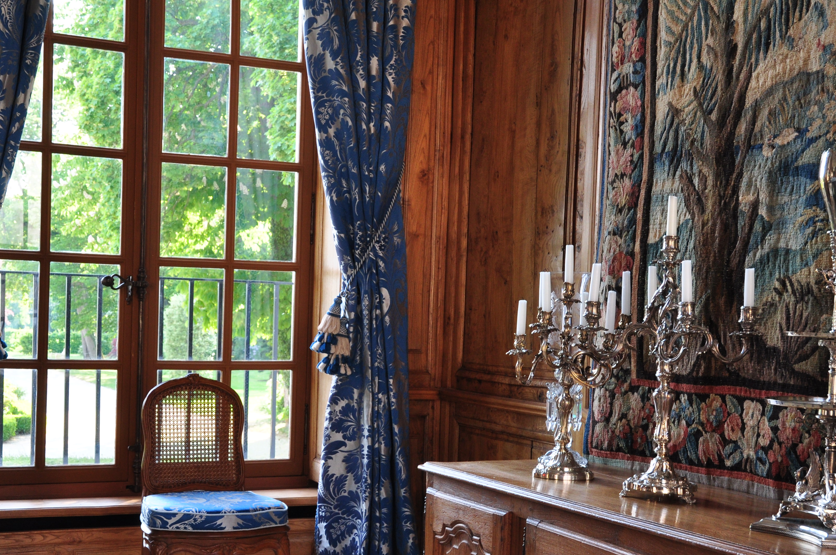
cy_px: 369
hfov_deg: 38.1
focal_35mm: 52
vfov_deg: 25.8
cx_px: 354
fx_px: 1206
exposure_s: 1/60
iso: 500
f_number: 8
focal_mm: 26
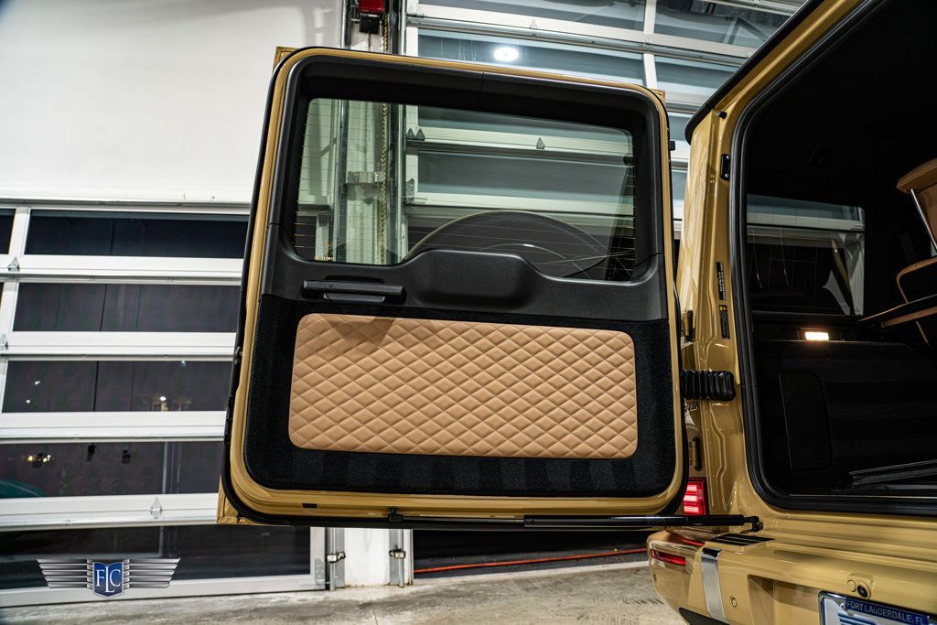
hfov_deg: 73.7
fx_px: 625
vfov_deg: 53.1
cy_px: 312
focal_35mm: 24
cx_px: 468
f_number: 5
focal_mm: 24
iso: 1600
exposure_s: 1/100
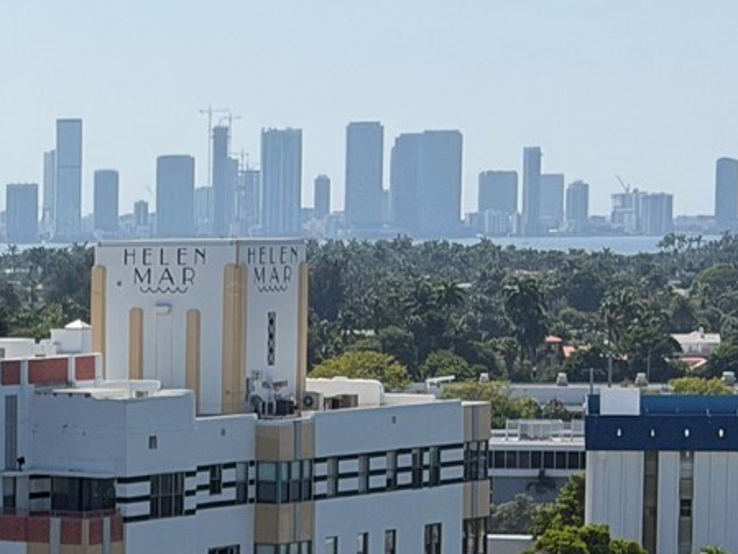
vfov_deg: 8.6
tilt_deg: -5.0
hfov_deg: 10.9
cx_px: -537
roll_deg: -0.2
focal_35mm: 171
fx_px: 3647
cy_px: 544
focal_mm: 6.76
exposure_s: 1/8772
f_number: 1.78
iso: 64
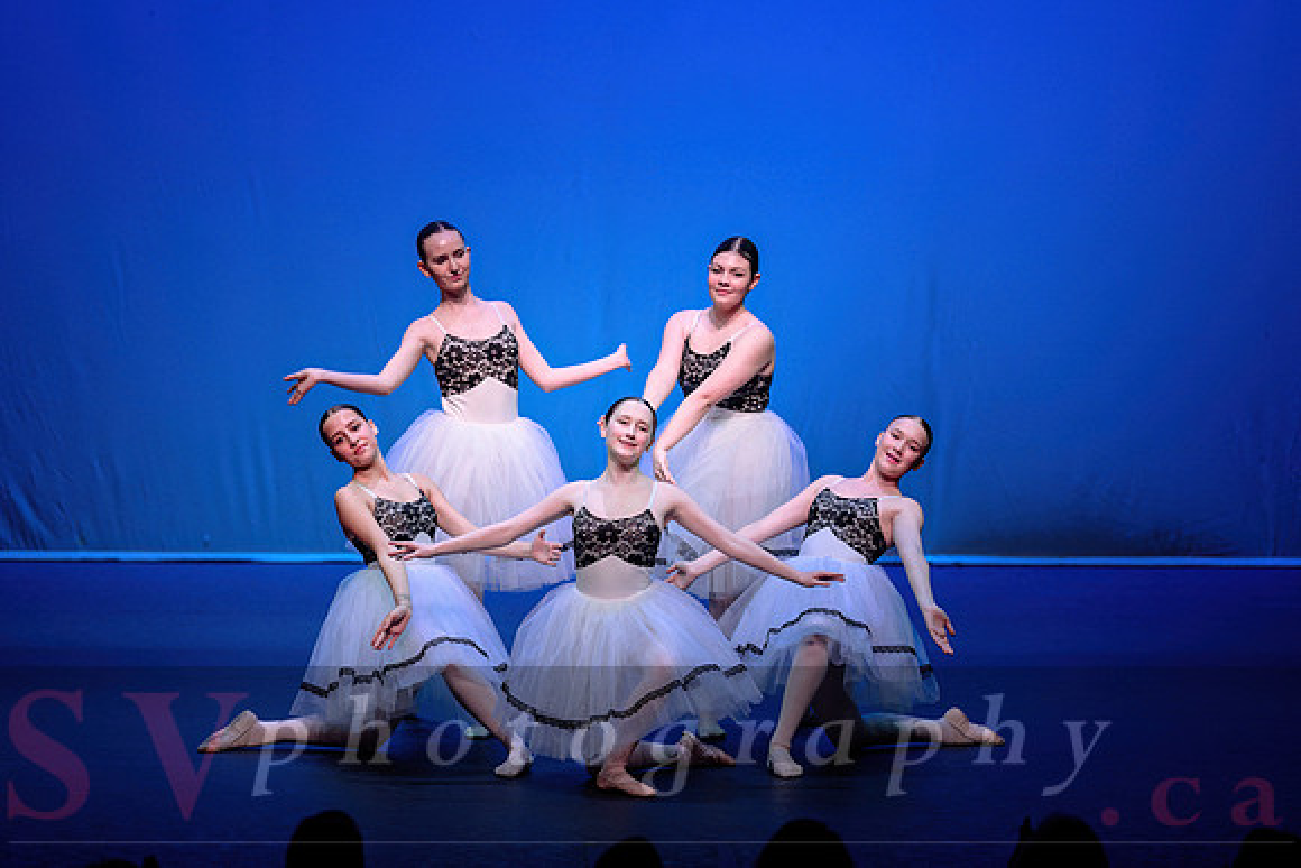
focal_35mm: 135
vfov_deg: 10.2
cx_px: 650
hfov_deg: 15.2
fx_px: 4880
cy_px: 434
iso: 1250
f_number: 2.8
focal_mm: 135
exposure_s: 1/400
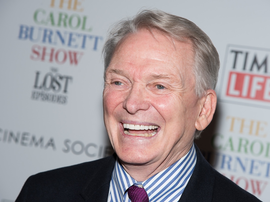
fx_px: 1022
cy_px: 101
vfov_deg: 11.3
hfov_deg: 15.0
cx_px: 144
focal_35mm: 131
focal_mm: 120
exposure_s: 1/125
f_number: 6.3
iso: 400
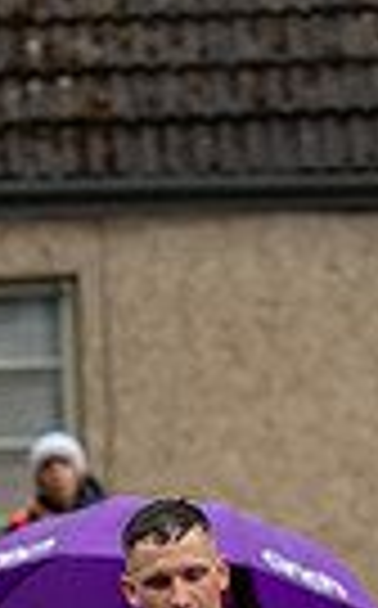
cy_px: 842
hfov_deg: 2.1
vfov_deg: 3.4
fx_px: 10103
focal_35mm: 611
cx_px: 216
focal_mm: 180
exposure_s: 1/1000
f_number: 3.5
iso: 1000
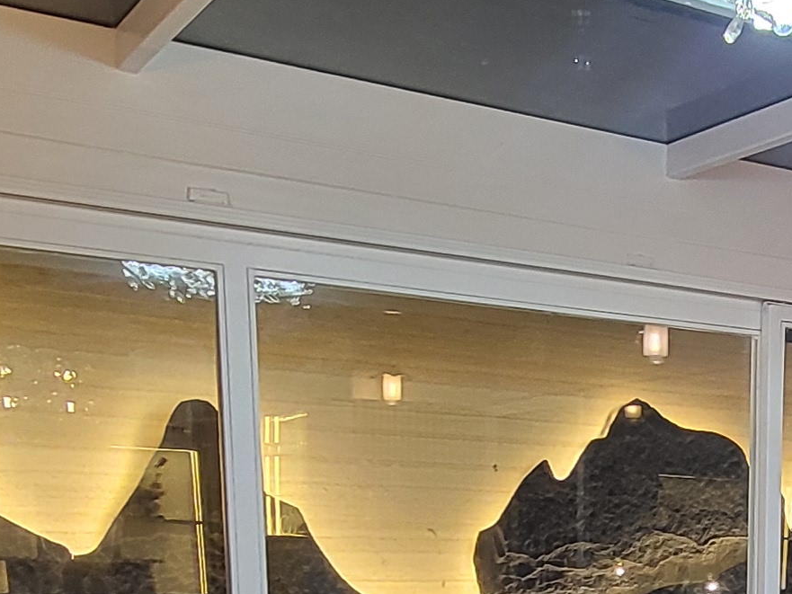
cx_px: 787
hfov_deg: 30.5
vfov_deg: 22.3
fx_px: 1350
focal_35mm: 59
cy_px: 767
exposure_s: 1/50
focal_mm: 1.74
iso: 125
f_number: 2.2
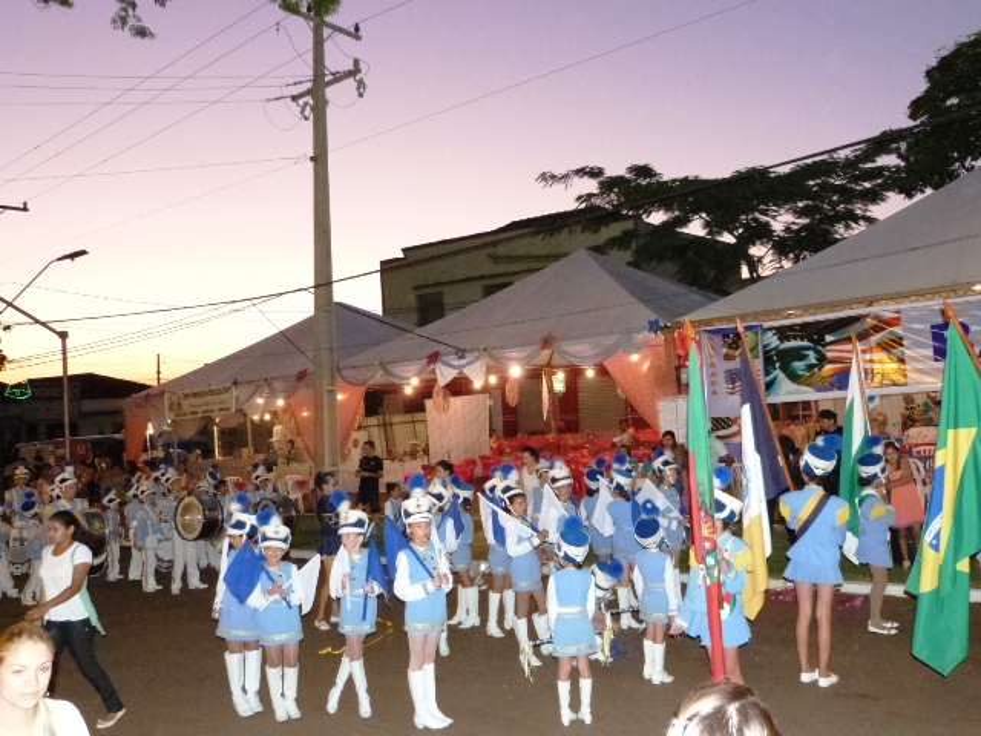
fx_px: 907
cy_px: 368
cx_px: 490
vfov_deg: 44.2
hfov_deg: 56.8
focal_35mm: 32
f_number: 3
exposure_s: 1/60
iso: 800
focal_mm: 5.6
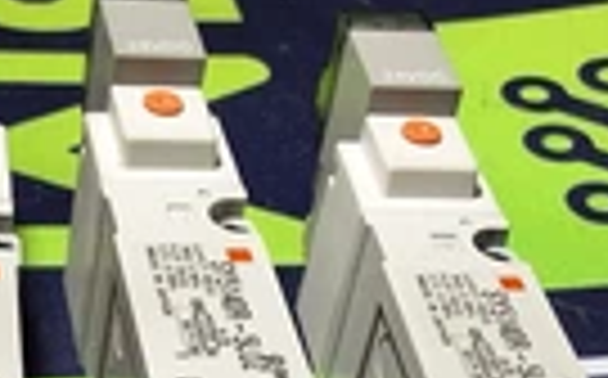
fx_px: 1456
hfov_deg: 23.1
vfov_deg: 14.2
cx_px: 81
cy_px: 486
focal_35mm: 88
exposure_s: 1/60
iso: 40
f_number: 1.9
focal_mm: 2.91
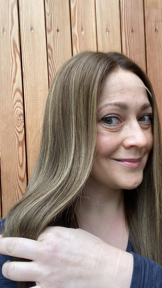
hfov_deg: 35.4
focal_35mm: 33
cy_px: 144
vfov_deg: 59.5
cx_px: 102
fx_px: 252
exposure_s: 1/67
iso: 100
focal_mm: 2.71
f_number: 2.2
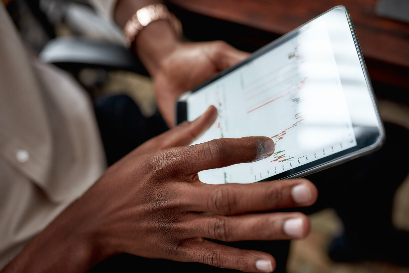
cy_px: 136
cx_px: 204
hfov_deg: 54.4
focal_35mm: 35
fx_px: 398
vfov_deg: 37.9
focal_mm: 35
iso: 400
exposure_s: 1/250
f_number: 2.5
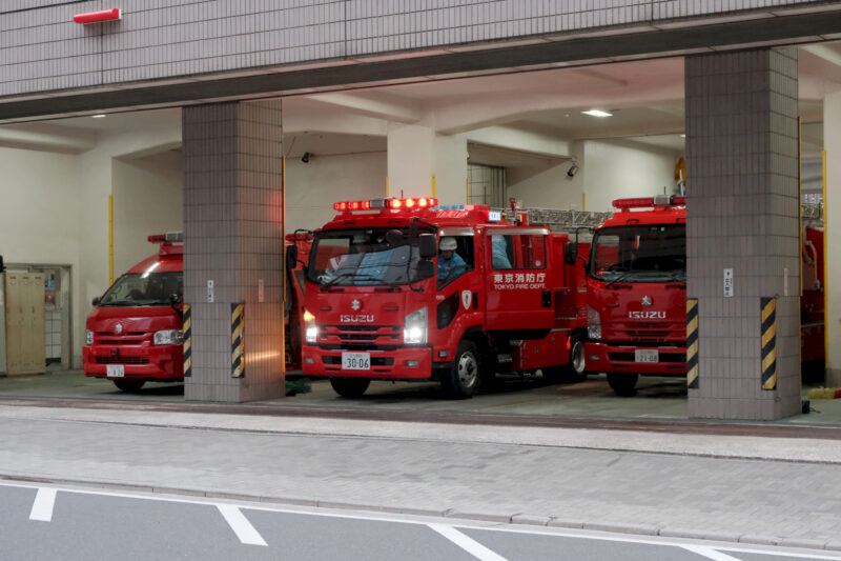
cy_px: 280
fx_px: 1378
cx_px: 420
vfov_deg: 23.0
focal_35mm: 59
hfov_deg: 33.9
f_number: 4.5
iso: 5000
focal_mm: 39
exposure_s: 1/250
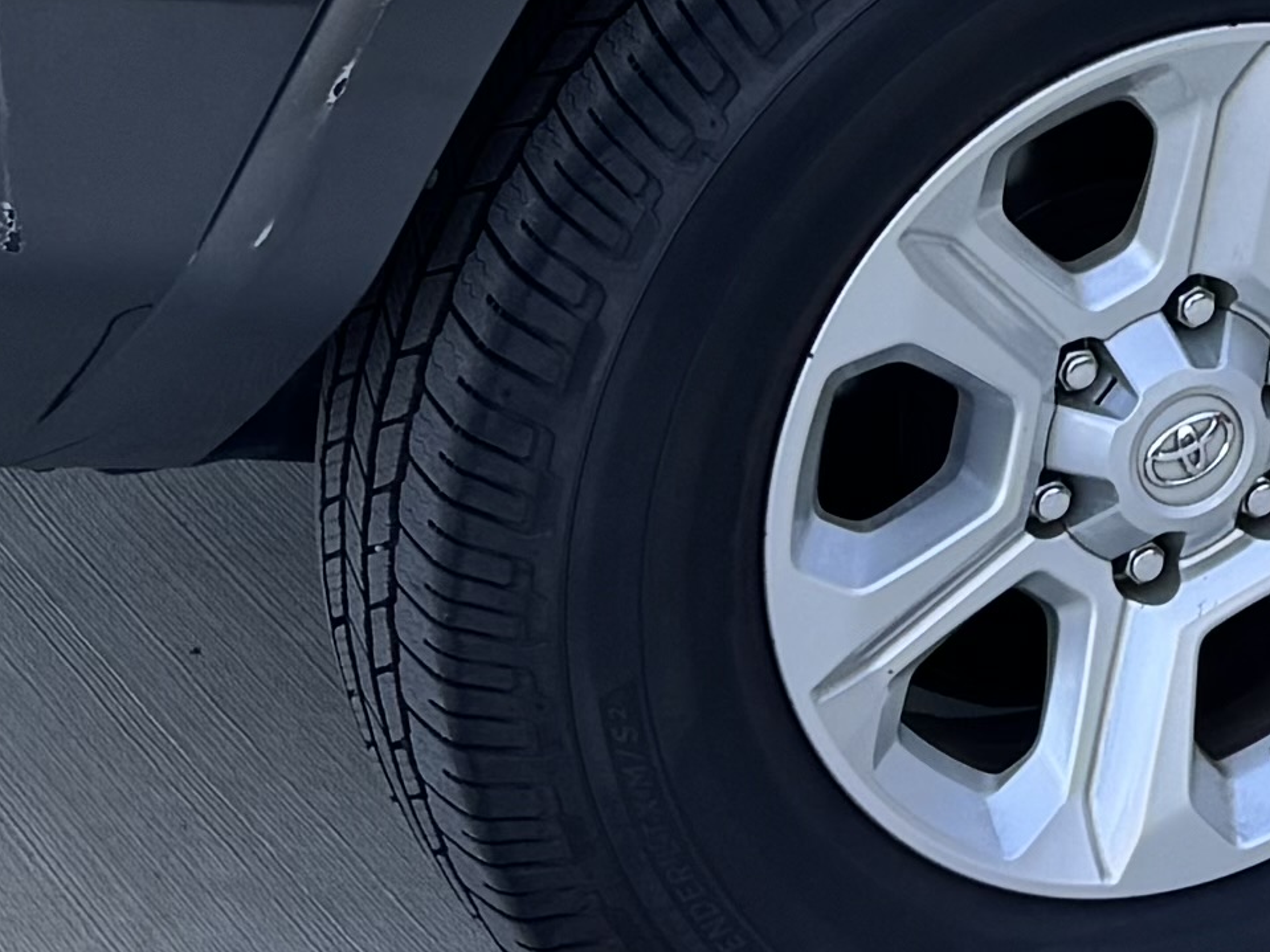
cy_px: -692
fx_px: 5246
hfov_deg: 12.7
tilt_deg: -11.3
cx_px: 2217
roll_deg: +0.1
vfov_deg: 9.9
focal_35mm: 143
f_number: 1.78
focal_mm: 6.76
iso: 80
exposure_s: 1/298
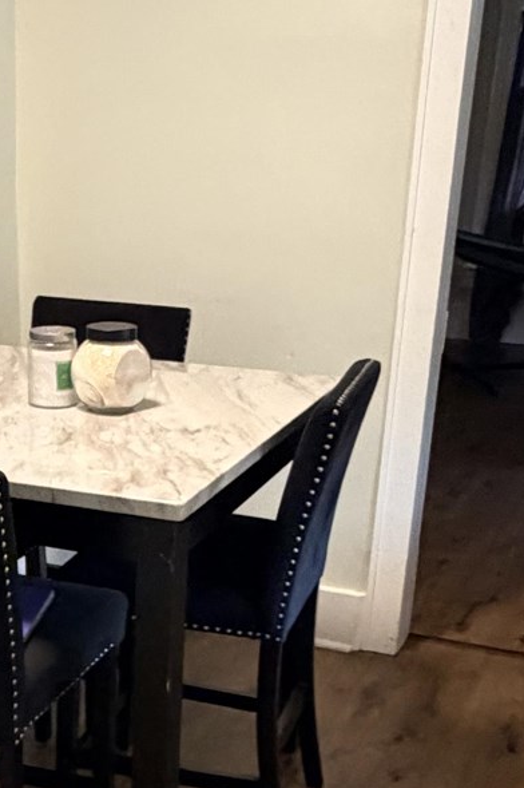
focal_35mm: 57
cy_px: 653
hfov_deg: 23.3
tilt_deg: -23.9
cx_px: 79
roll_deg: +0.5
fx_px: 1246
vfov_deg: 33.8
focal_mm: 2.22
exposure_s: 1/60
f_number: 2.2
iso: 400
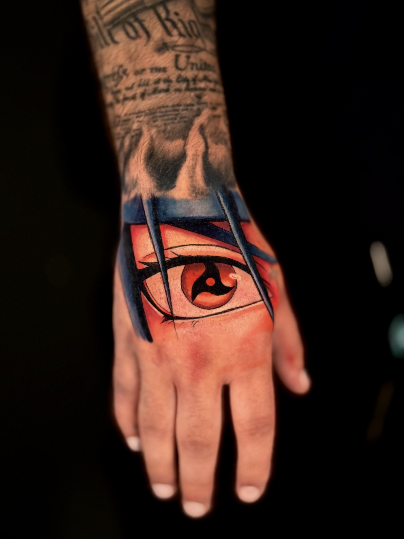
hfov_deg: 30.3
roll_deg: +0.3
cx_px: 202
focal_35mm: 48
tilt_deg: -7.8
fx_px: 747
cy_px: 270
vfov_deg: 39.7
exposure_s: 1/40
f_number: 1.78
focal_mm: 6.76
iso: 400
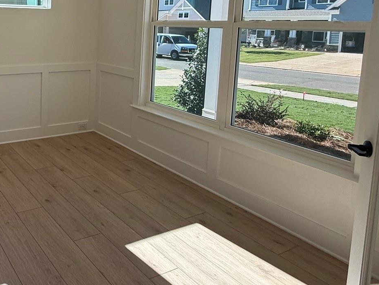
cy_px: 56
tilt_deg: -7.1
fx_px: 339
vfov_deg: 43.3
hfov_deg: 50.7
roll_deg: -0.8
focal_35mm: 31
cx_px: 29
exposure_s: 1/361
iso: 64
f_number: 2.2
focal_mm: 2.22
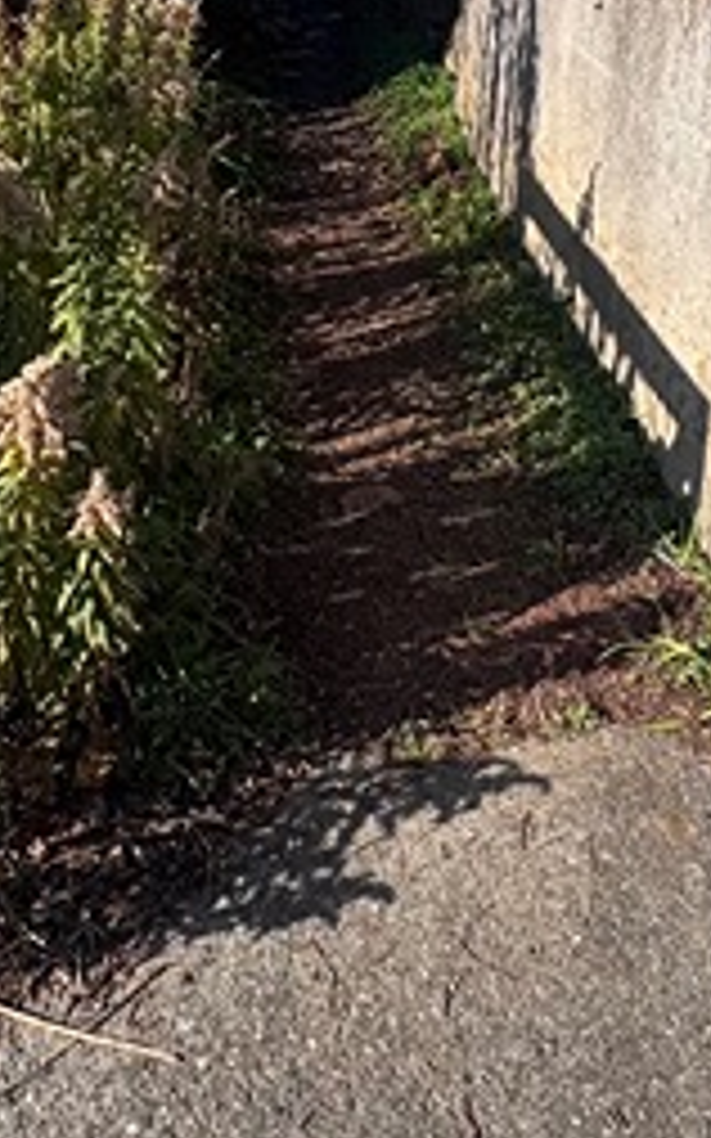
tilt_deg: -10.2
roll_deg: +1.0
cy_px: 40
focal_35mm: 47
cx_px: 266
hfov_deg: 27.3
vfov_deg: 38.6
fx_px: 1458
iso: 50
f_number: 2.2
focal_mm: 2.22
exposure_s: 1/1078
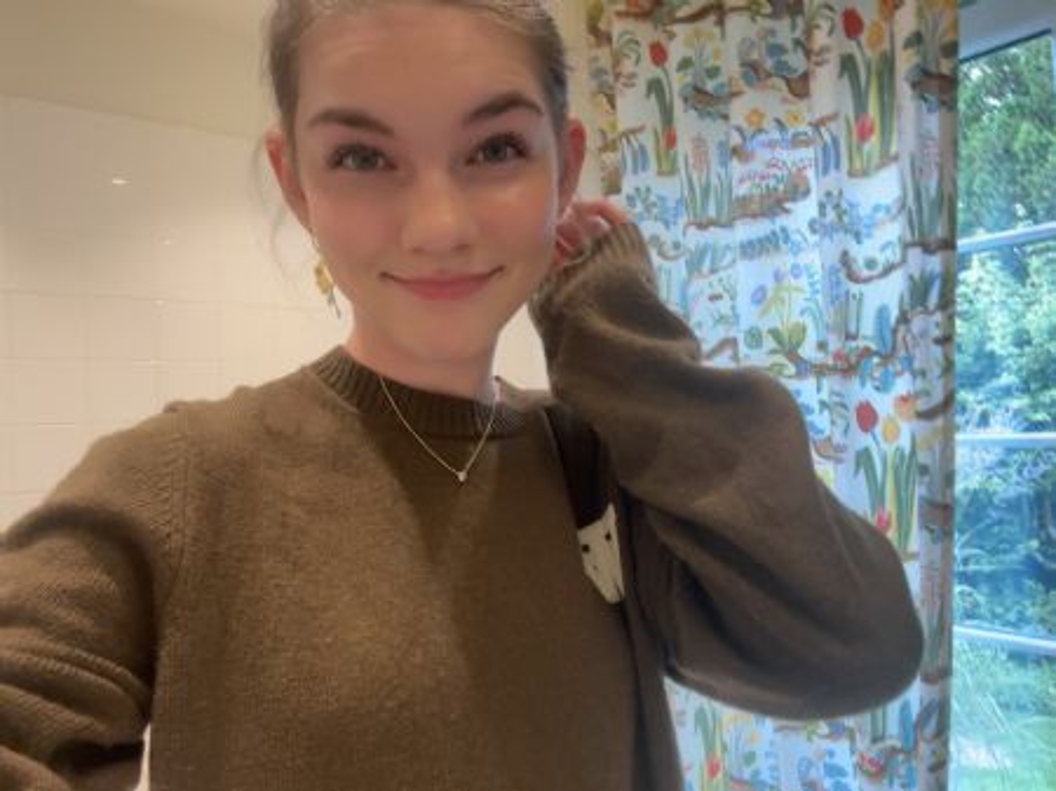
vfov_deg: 58.8
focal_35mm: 23
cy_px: 396
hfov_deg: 74.0
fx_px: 701
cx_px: 528
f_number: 1.9
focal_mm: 2.69
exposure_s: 1/50
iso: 100
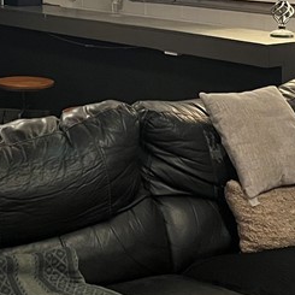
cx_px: 19
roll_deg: -0.8
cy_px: -7
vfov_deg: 17.6
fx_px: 926
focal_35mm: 96
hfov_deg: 17.8
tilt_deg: -4.1
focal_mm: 5.1
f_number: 1.6
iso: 500
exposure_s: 1/40
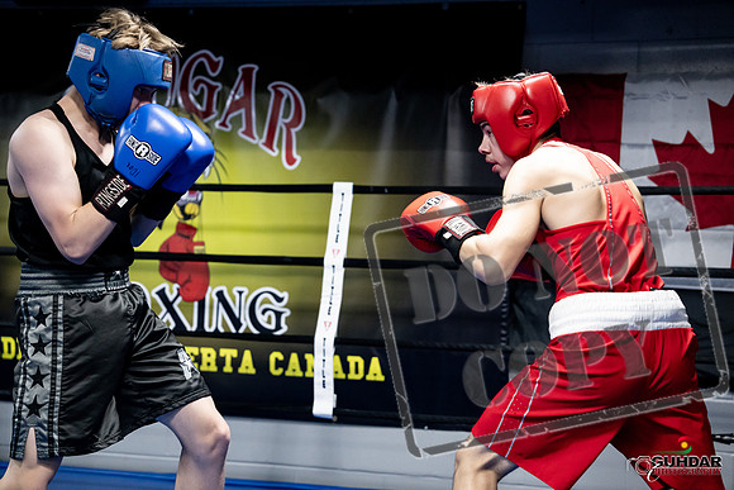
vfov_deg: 19.5
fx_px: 1427
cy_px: 245
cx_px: 367
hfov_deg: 28.8
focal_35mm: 70
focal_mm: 70
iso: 6400
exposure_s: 1/1000
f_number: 2.8
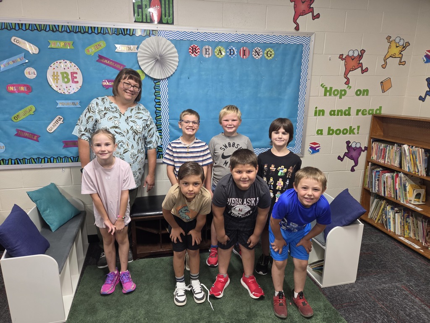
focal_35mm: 23
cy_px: 162
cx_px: 215
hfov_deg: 73.9
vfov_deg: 58.9
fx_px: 286
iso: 250
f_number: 1.8
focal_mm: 5.4
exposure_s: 1/120
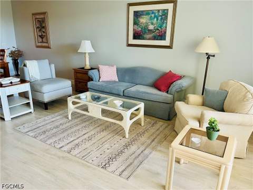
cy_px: 95
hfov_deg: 67.3
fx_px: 190
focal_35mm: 26
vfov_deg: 53.1
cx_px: 126
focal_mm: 5.1
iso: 250
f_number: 1.6
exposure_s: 1/60
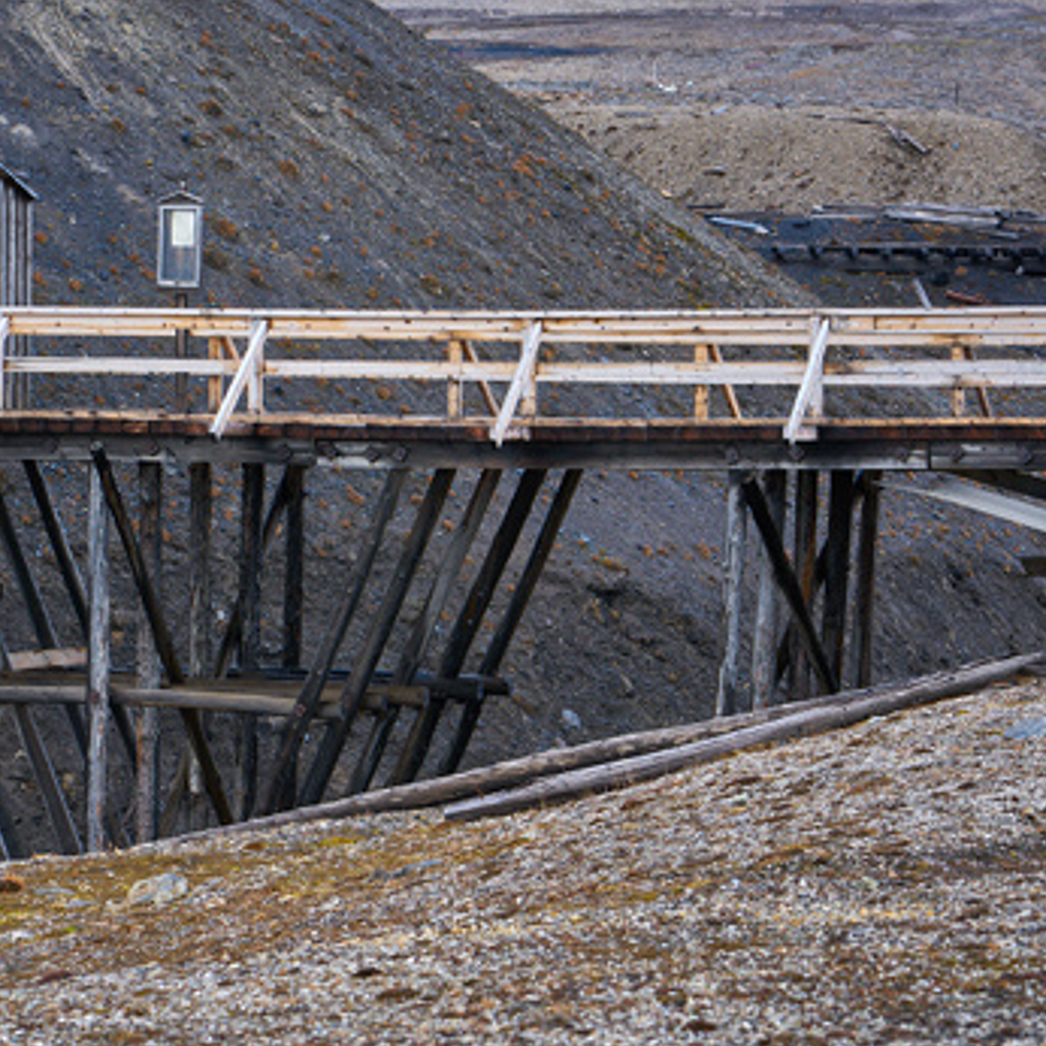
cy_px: 512
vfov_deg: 12.0
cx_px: 339
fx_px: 4991
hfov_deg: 11.9
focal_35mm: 146
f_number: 5.6
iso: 400
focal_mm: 85
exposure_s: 1/60
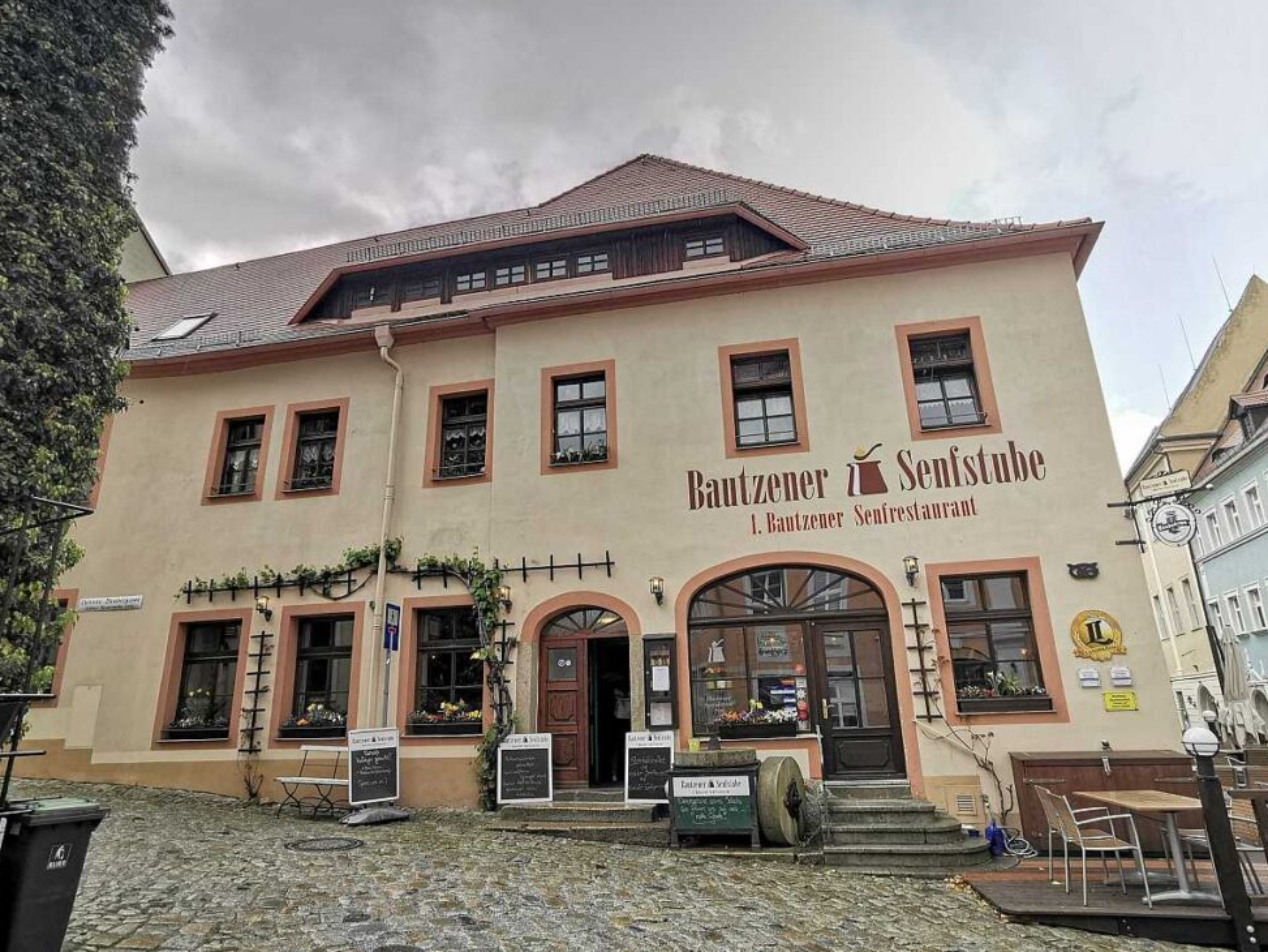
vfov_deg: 66.0
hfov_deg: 81.7
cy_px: 490
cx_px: 629
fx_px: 733
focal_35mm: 20
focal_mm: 2.26
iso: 50
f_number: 2.2
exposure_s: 6
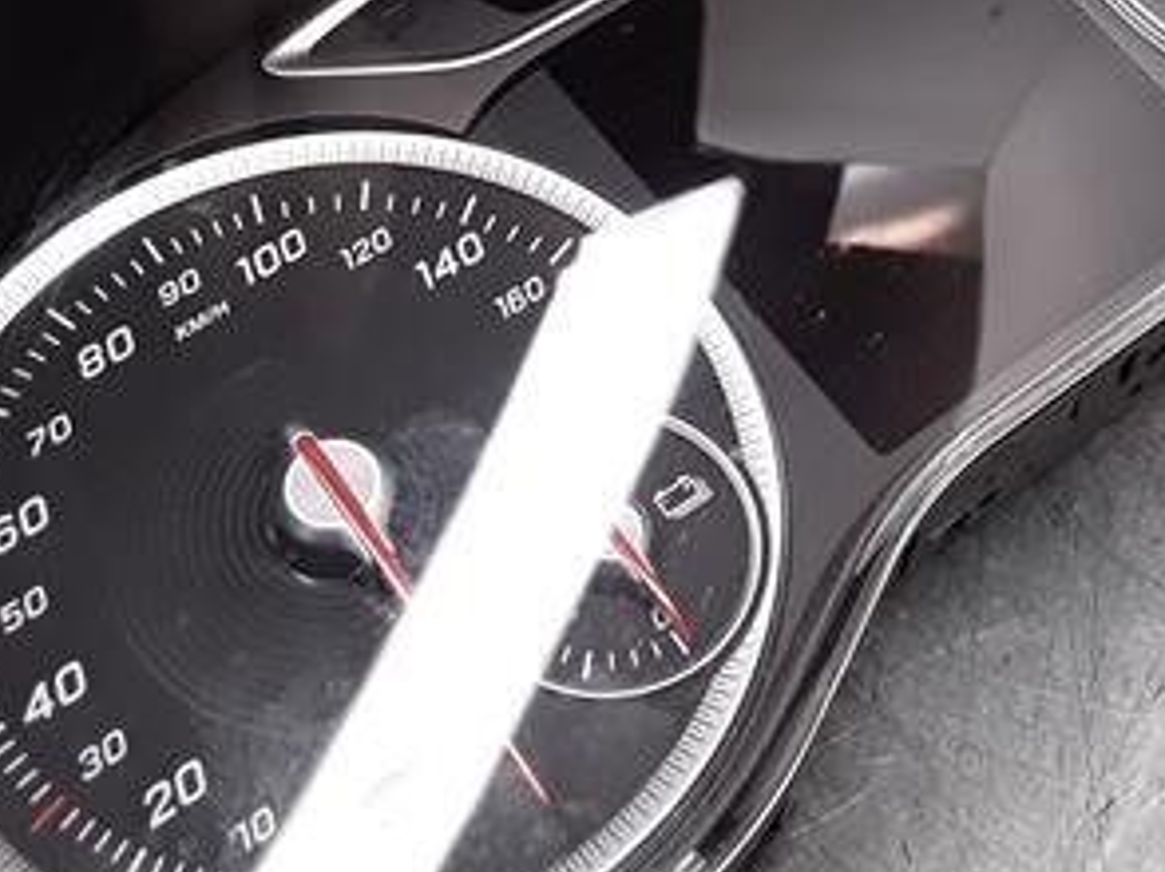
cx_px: 729
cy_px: 111
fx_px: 2051
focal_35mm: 61
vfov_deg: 23.4
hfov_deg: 31.6
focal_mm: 2.91
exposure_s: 1/100
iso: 100
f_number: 1.9
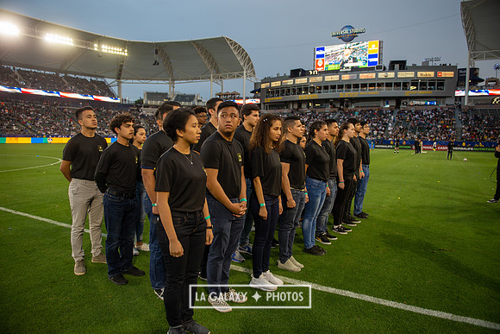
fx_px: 333
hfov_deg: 73.7
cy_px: 167
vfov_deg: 53.2
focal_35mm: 24
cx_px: 250
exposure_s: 1/500
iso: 400
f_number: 2.8
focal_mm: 24
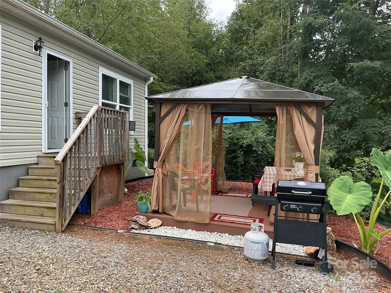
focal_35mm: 29
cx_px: 196
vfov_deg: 48.2
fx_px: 328
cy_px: 146
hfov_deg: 61.7
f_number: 1.8
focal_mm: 3
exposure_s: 1/386
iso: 25
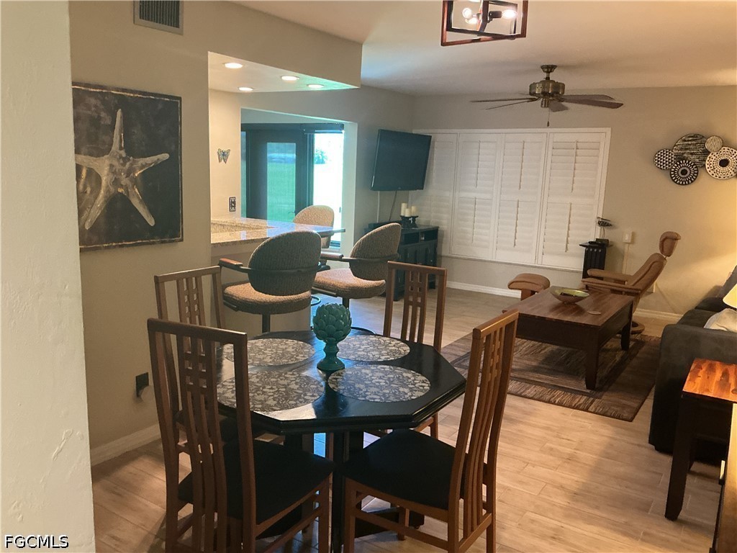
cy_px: 276
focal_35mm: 29
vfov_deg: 48.2
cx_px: 368
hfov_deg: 61.7
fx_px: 617
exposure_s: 1/60
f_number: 1.8
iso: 250
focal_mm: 3
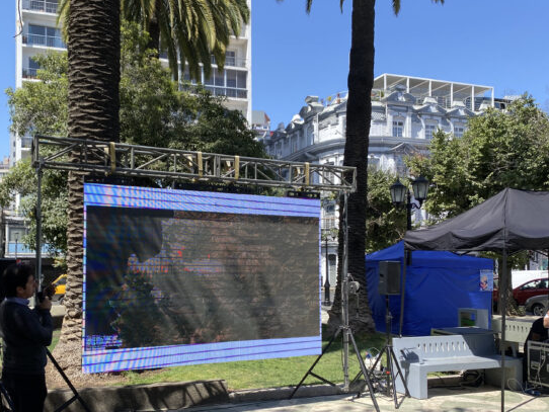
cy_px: 260
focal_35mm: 36
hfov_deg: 51.2
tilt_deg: +2.8
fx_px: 571
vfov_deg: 39.4
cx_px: 241
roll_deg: +0.1
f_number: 1.8
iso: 32
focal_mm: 4.25
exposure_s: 1/1377
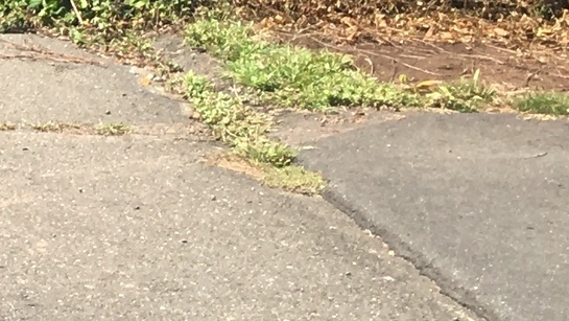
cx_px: -877
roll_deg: +0.6
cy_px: -41
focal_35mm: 178
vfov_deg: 6.8
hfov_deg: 10.2
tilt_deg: -11.8
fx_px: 2687
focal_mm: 4.15
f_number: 2.2
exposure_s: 1/680
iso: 25
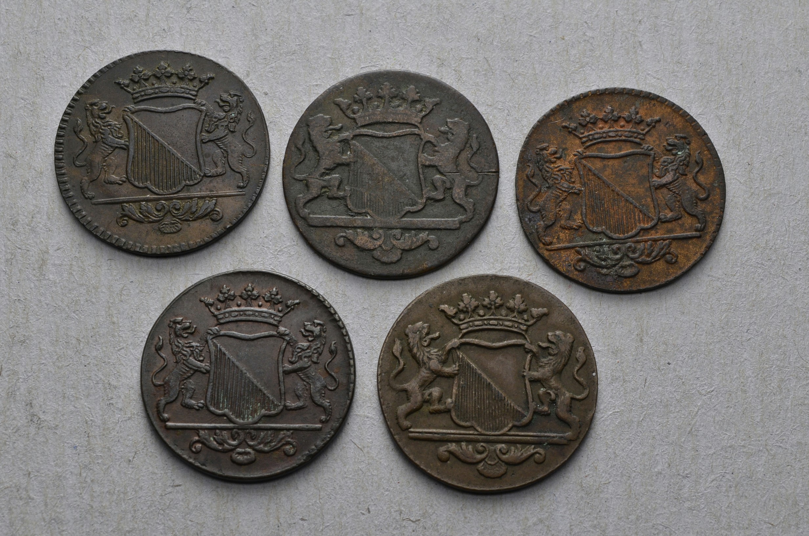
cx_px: 404
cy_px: 268
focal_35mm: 82
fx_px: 1850
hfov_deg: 24.7
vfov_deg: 16.5
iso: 400
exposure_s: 1/250
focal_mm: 55
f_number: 14
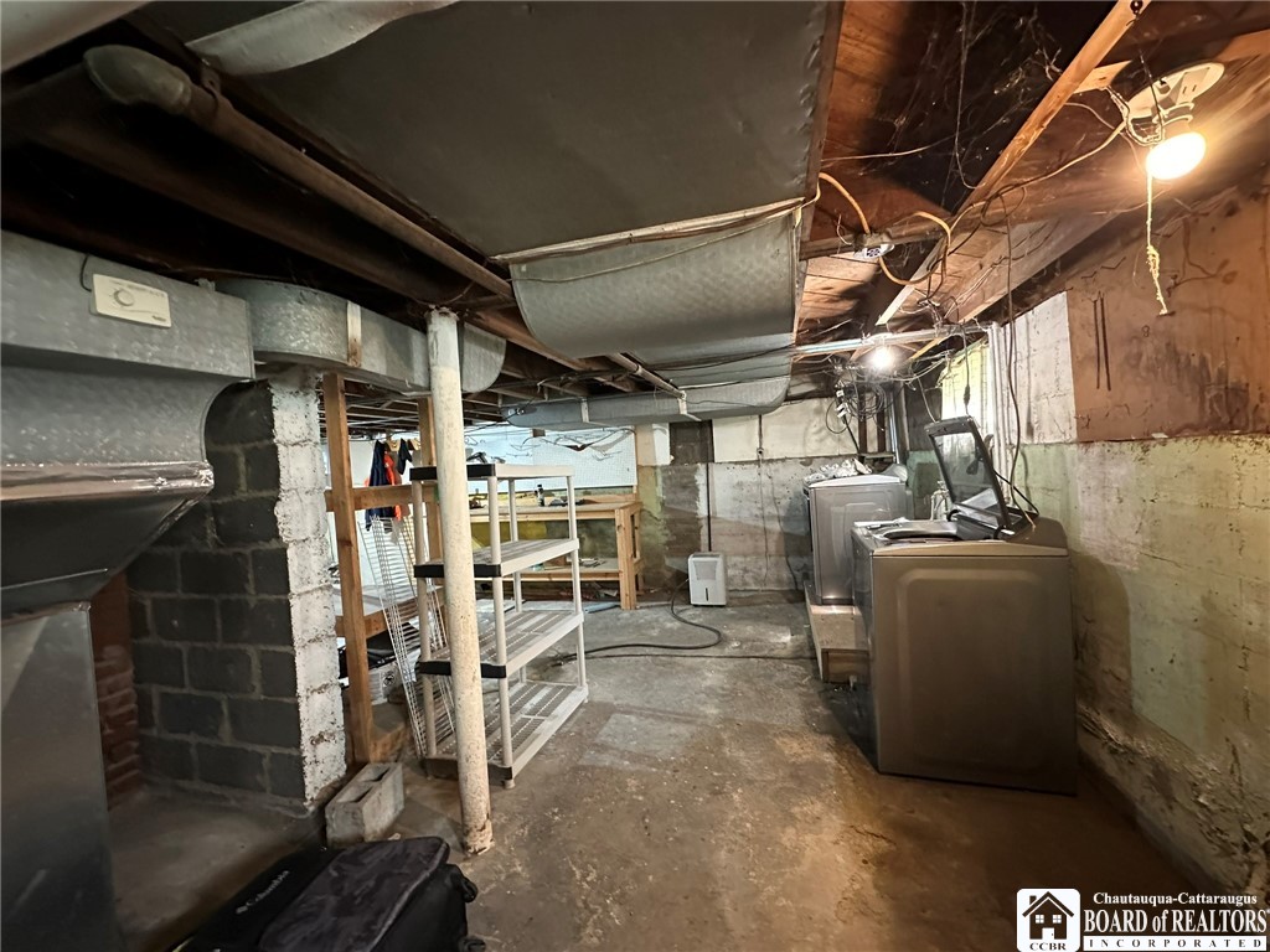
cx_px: 635
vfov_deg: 85.7
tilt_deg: -1.1
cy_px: 476
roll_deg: +3.3
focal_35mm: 14
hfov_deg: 102.1
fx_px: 514
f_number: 2.2
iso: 1000
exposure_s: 1/40
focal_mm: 2.22
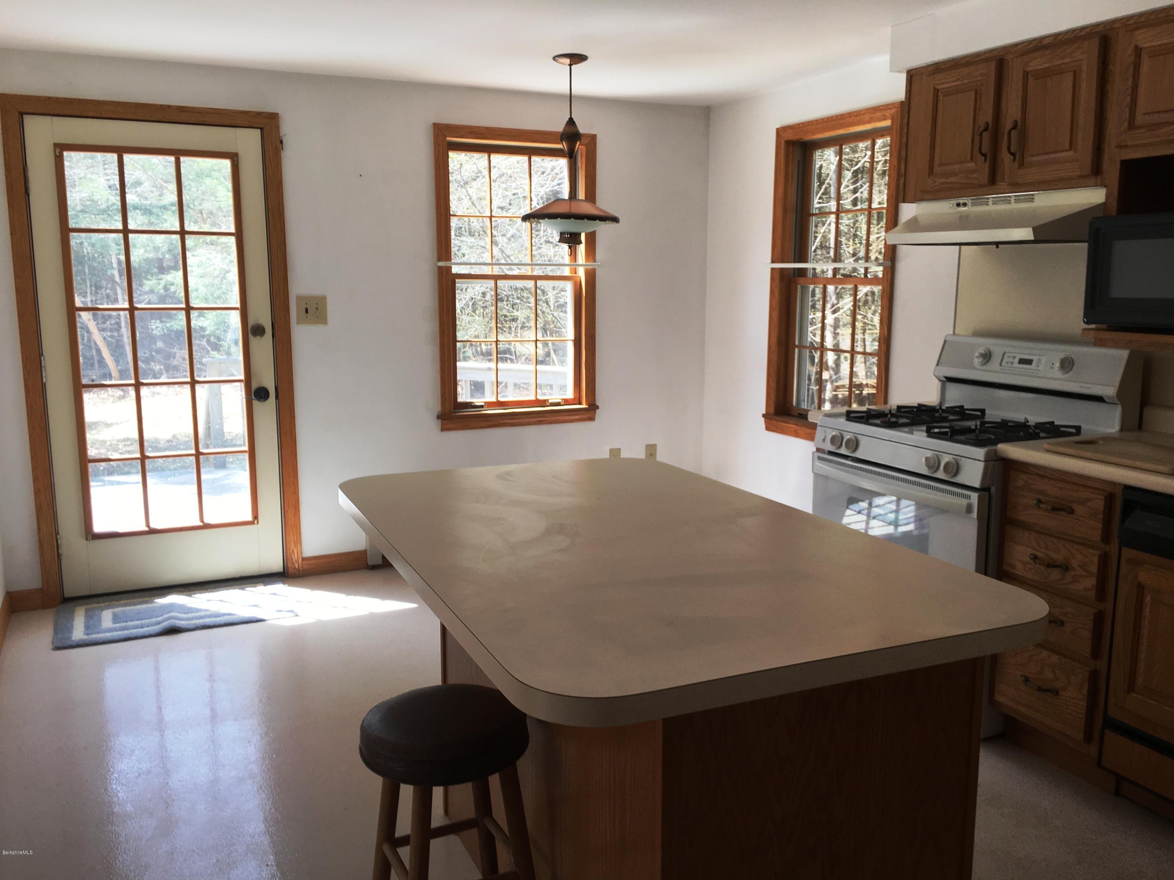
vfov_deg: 48.2
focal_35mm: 29
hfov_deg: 61.7
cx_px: 587
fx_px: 984
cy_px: 440
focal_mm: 4.15
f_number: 2.2
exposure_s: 1/60
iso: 25
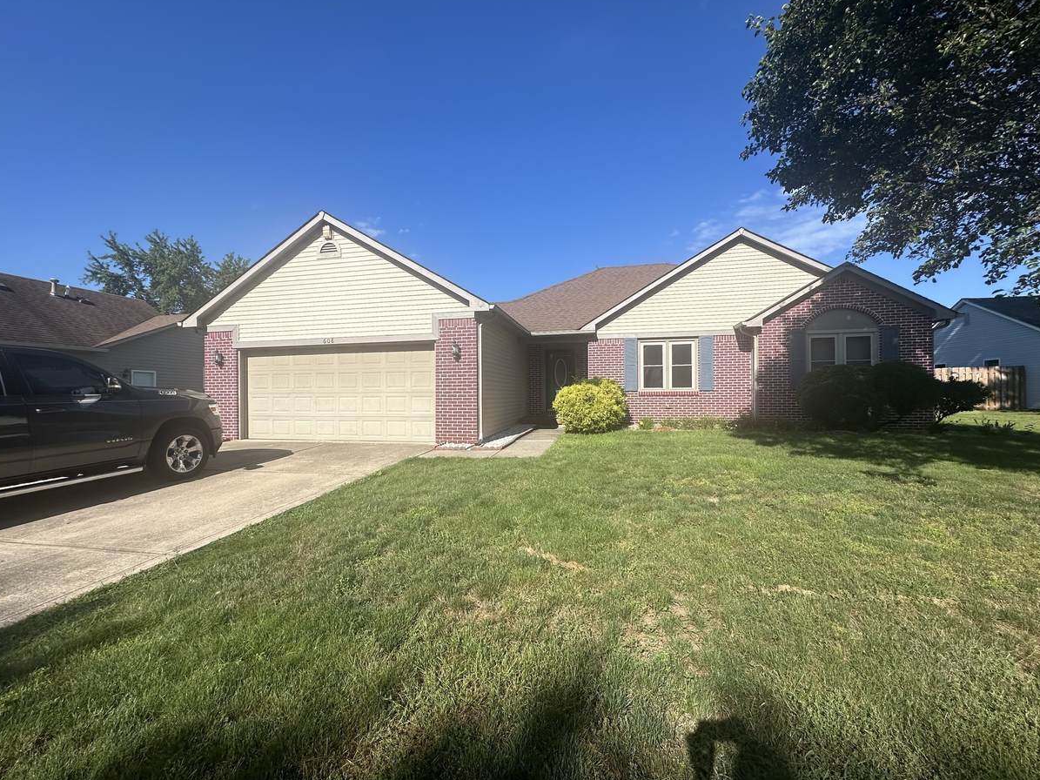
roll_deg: -0.3
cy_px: 393
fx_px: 451
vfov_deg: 81.7
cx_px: 508
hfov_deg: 98.2
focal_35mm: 15
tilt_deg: +0.3
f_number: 2.2
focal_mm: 2.22
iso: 50
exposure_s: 1/2681
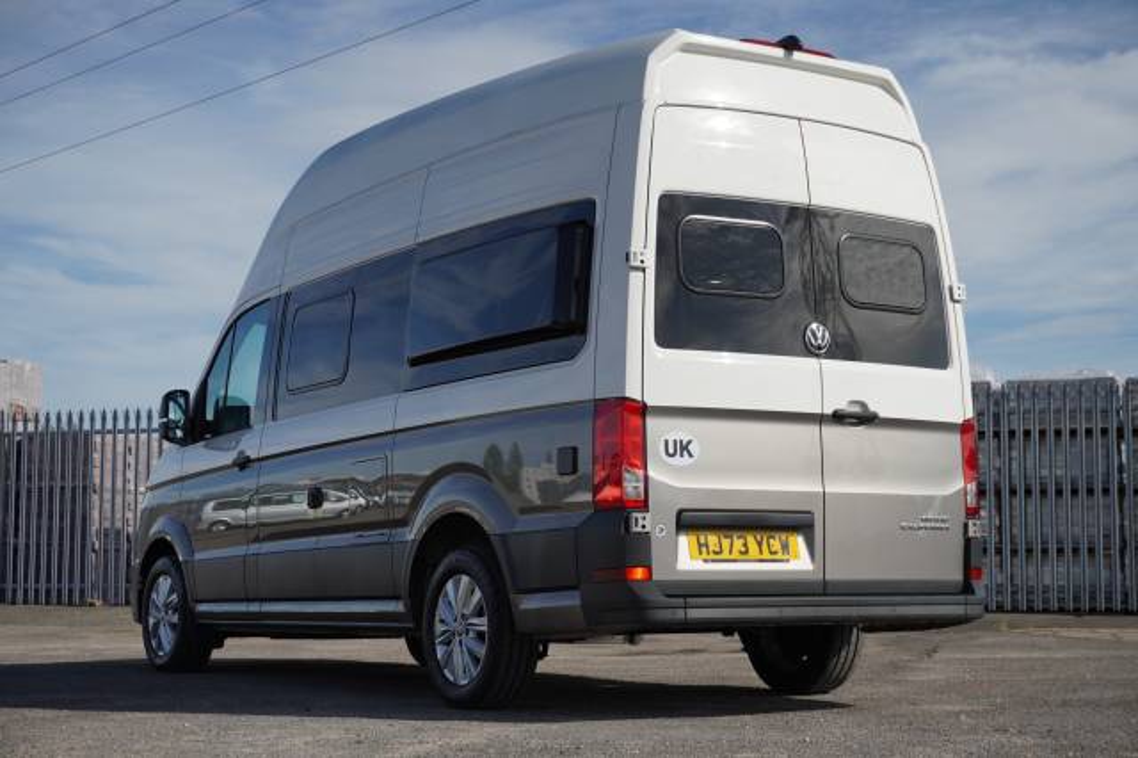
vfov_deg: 22.6
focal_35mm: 60
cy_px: 379
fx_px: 1896
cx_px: 569
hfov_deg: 33.4
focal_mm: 40
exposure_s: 1/2000
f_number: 5.6
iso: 400
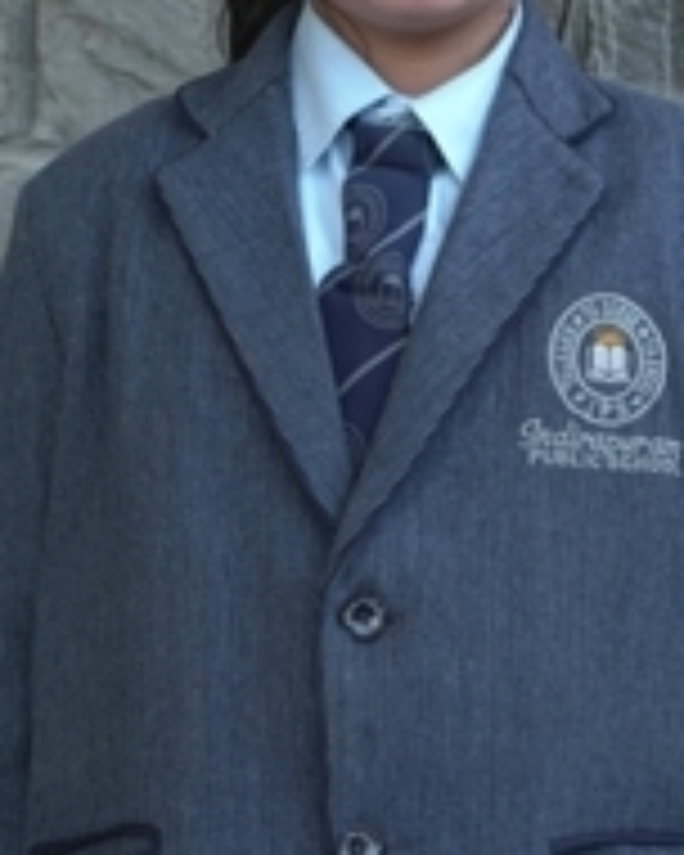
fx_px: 3922
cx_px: 389
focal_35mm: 155
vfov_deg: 12.4
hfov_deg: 10.0
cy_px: 320
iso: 400
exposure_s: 1/125
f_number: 7.1
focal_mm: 70
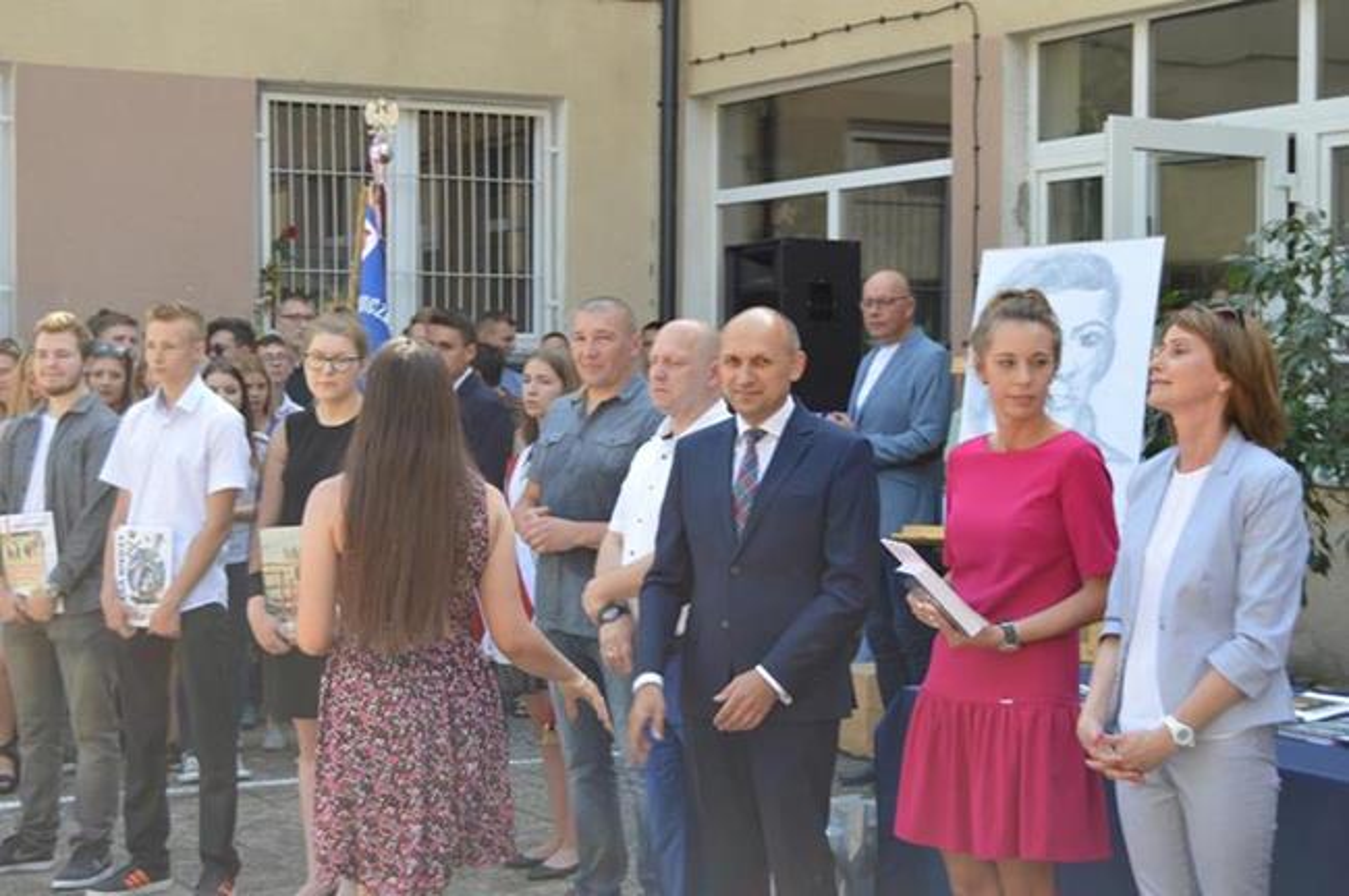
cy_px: 448
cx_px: 674
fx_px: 2358
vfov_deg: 21.5
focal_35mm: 63
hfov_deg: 31.9
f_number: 5.6
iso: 180
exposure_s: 1/125
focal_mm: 42
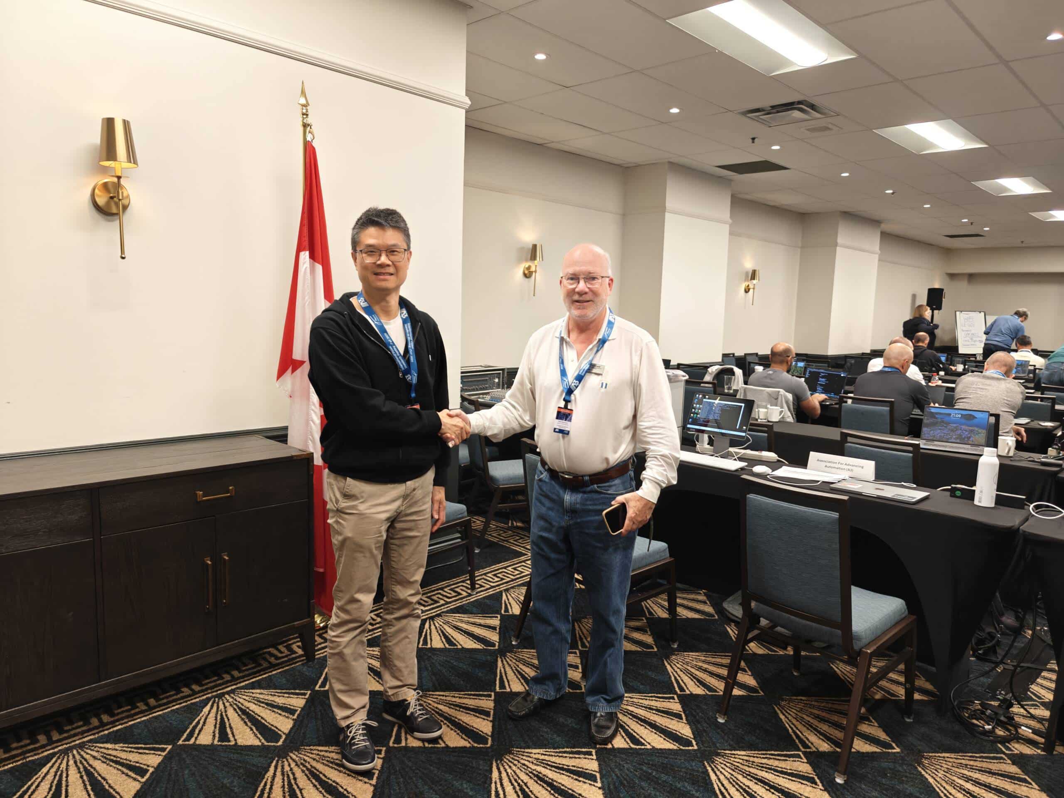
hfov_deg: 73.9
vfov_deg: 58.9
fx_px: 707
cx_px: 532
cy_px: 399
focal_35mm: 23
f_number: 1.6
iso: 640
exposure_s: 1/120
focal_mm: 6.06
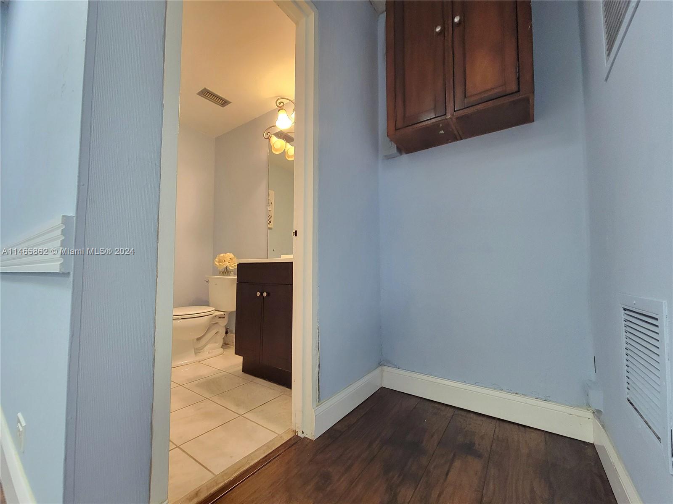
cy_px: 252
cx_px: 336
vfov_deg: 89.9
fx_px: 253
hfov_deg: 106.2
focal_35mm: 13
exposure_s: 1/40
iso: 400
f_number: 2.2
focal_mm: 2.2
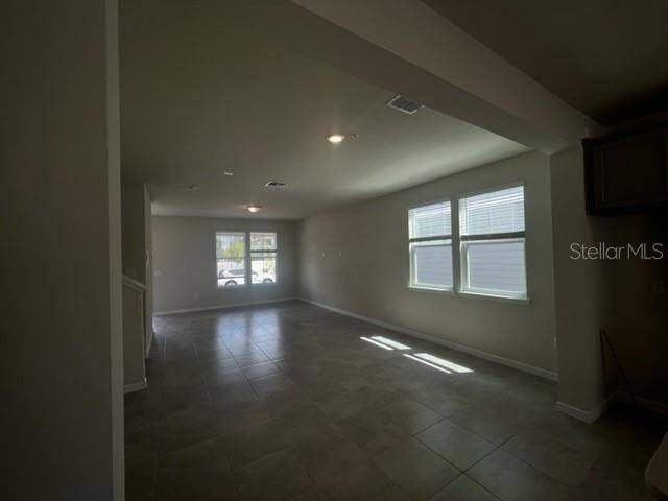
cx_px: 334
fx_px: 251
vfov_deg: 89.9
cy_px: 250
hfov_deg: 106.2
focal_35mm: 13
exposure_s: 1/135
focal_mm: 1.57
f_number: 1.8
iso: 32
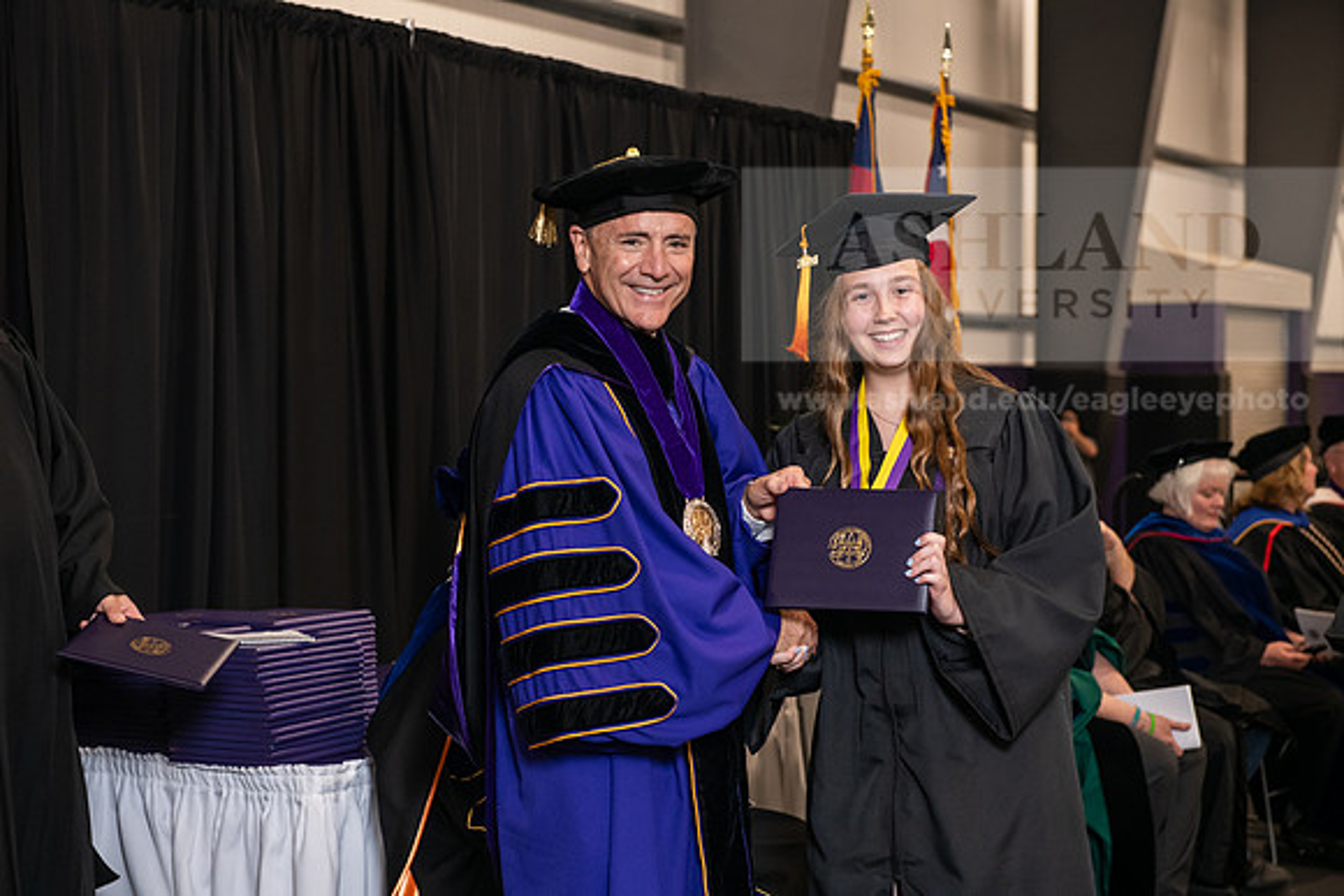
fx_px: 2614
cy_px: 448
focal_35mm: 70
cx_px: 672
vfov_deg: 19.5
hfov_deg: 28.8
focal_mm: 70
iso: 1600
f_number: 5
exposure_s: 1/125
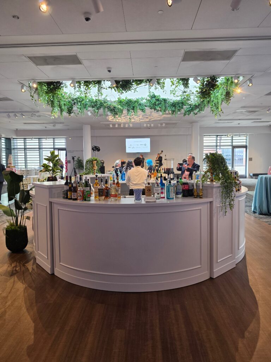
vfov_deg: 73.9
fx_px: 240
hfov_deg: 58.9
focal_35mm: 23
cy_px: 181
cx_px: 136
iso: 125
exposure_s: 1/180
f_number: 1.4
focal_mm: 6.5
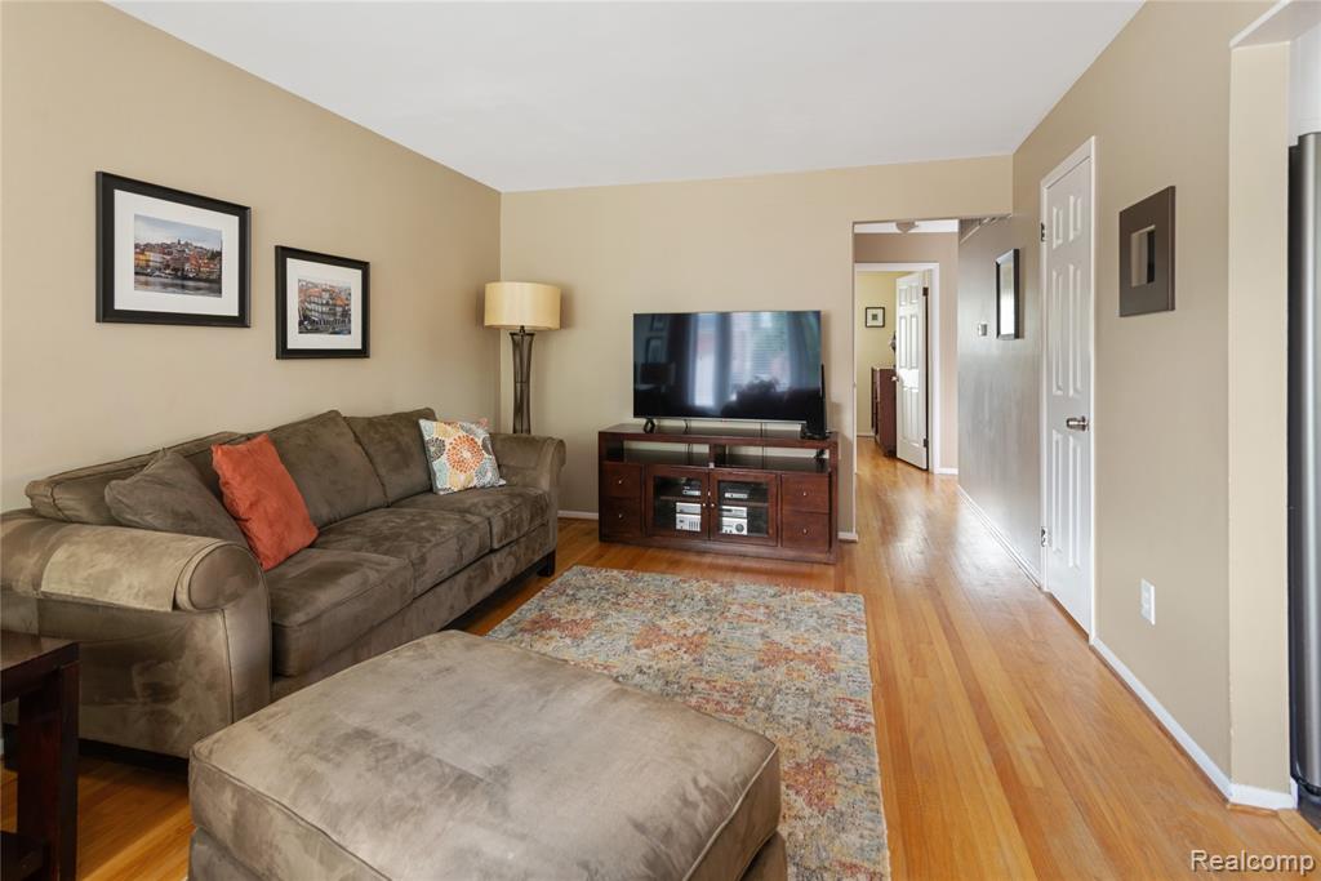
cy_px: 440
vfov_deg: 70.5
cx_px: 660
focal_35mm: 17
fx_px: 624
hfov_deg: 93.3
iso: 320
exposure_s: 1.3
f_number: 9
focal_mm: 17
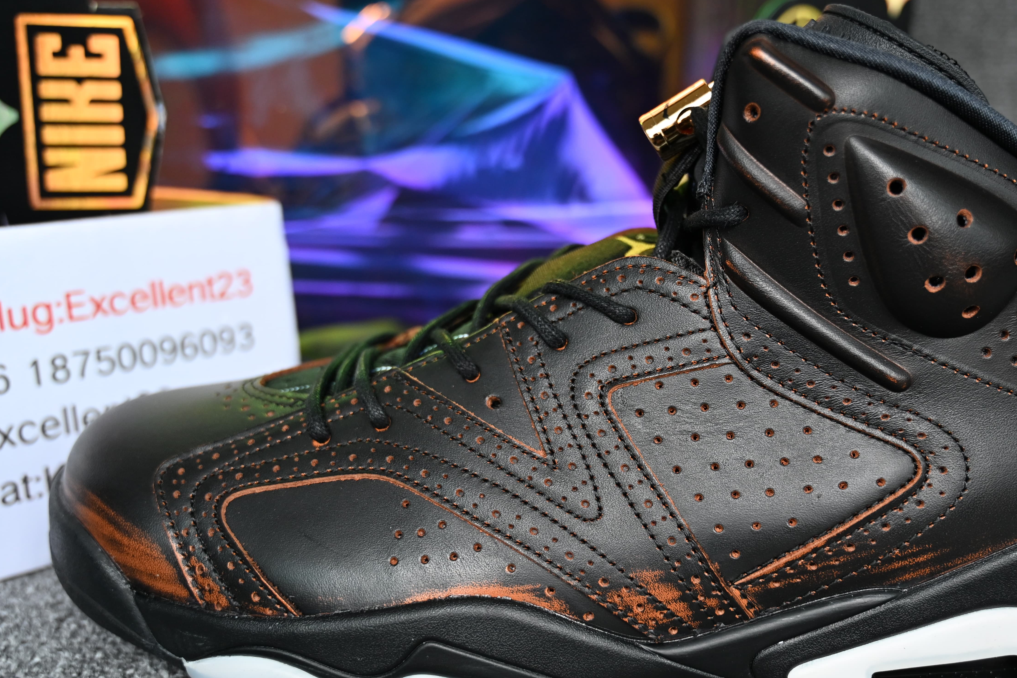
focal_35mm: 45
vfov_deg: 29.9
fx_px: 1271
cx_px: 644
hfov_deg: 43.2
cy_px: 353
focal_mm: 33
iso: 720
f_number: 4
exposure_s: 1/125
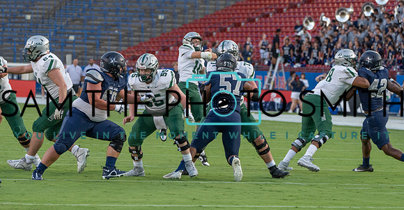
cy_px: 98
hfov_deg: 9.7
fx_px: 2385
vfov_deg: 5.0
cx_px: 182
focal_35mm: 227
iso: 2000
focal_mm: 192
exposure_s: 1/1250
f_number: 5.6
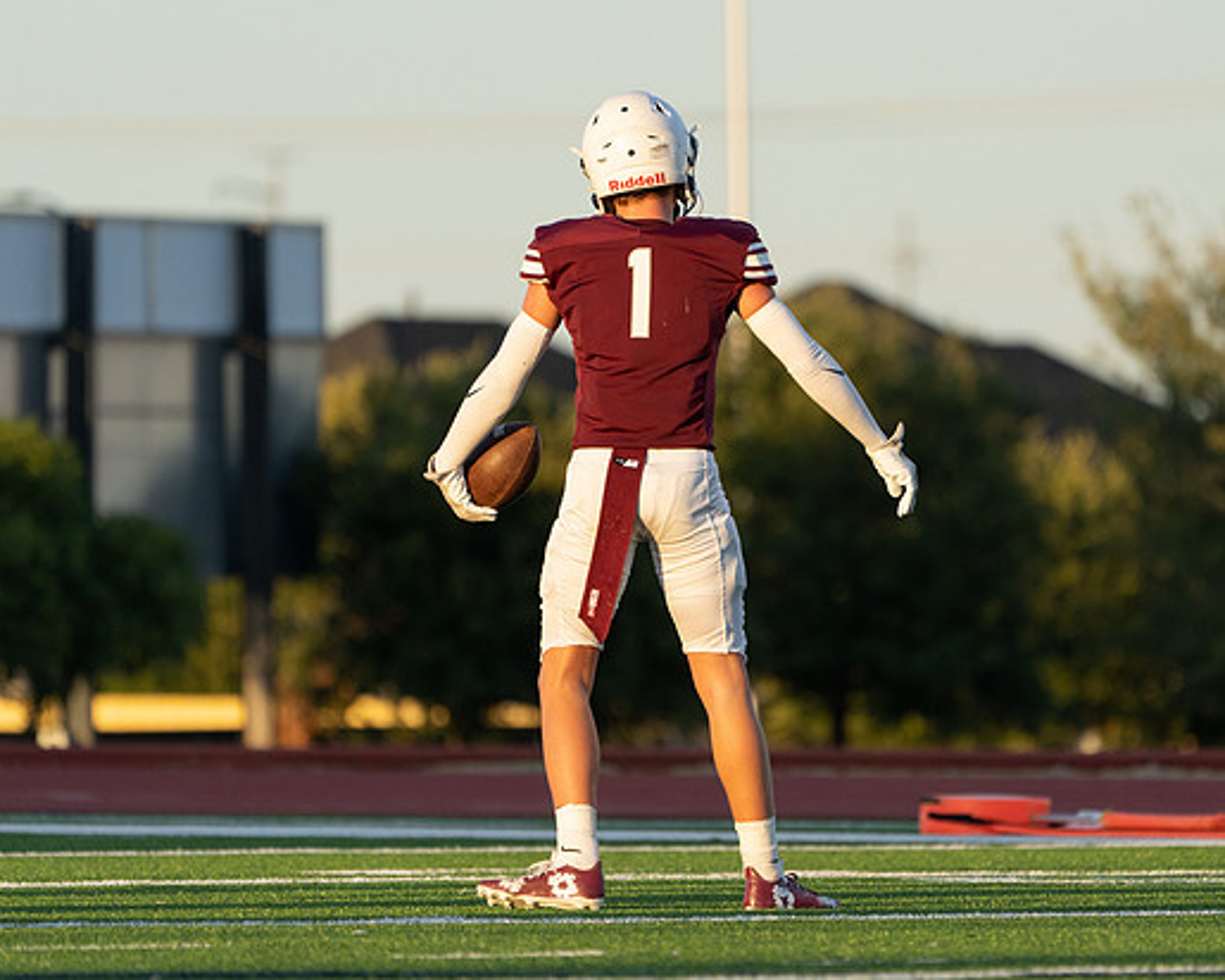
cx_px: 741
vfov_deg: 2.9
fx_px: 19107
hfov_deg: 3.7
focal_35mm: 527
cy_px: 519
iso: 800
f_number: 5.6
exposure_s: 1/1250
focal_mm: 400
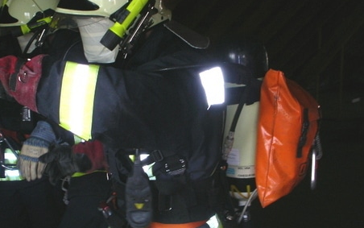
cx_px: 122
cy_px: 118
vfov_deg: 18.9
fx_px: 685
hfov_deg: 29.6
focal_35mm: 69
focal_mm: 7.7
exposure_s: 1/60.1
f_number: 3.5
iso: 50
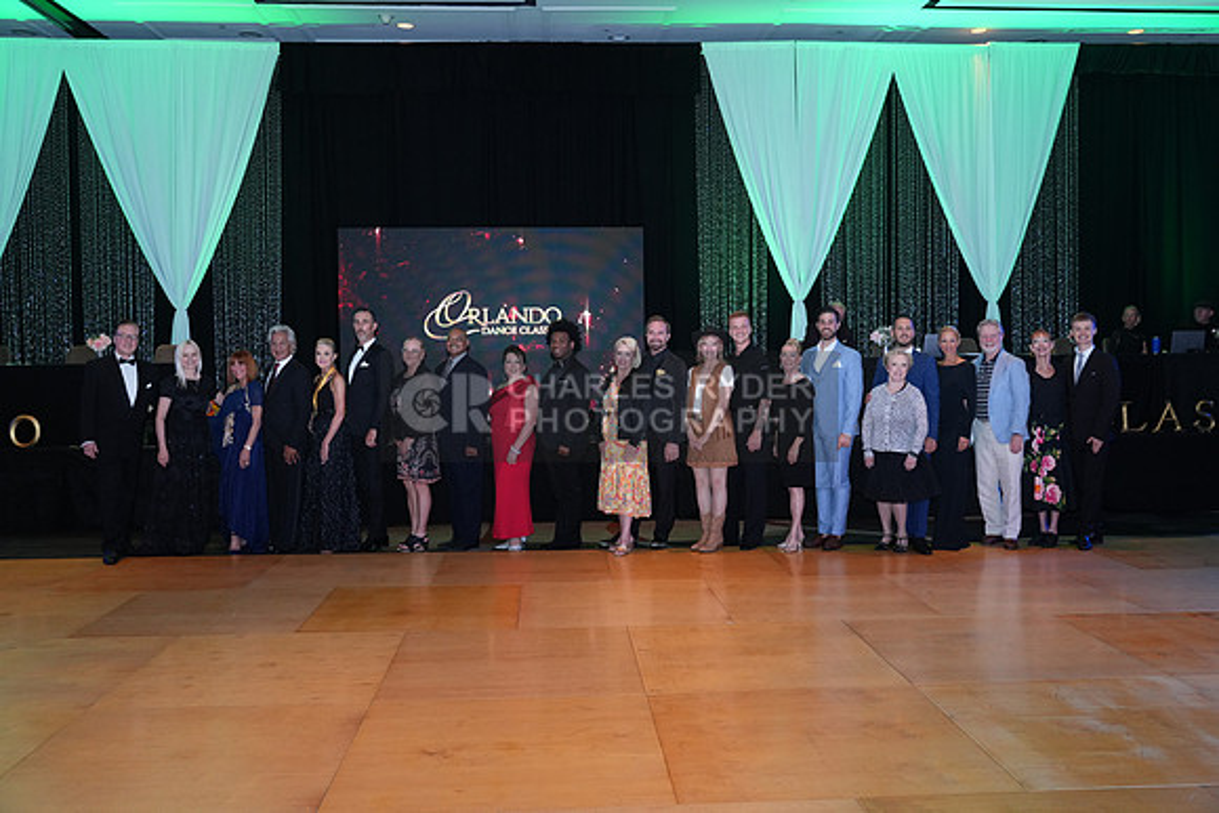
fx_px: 1050
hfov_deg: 60.3
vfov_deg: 42.3
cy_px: 406
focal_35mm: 31
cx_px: 610
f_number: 4
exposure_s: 1/200
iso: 2000
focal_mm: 31
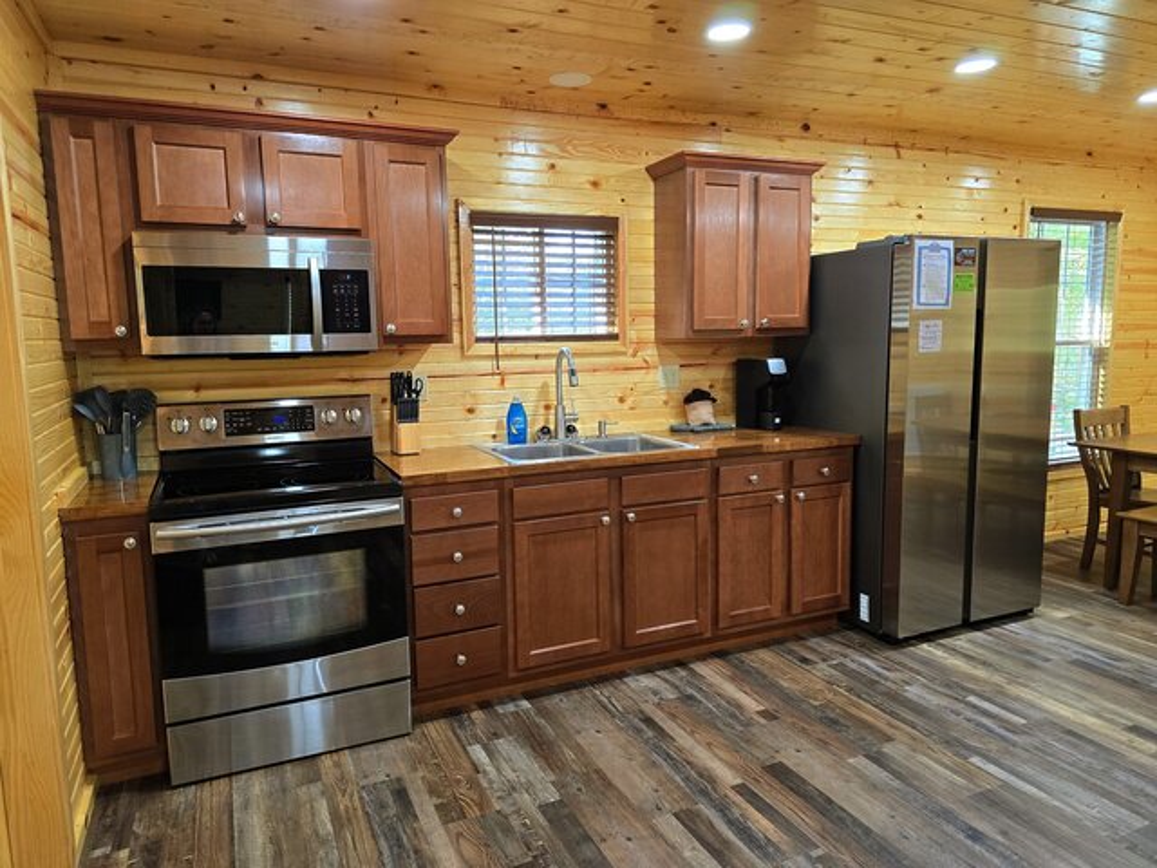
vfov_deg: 58.9
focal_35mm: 23
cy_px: 434
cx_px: 578
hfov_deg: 73.9
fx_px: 769
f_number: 1.7
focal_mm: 6.3
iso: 320
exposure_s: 1/120
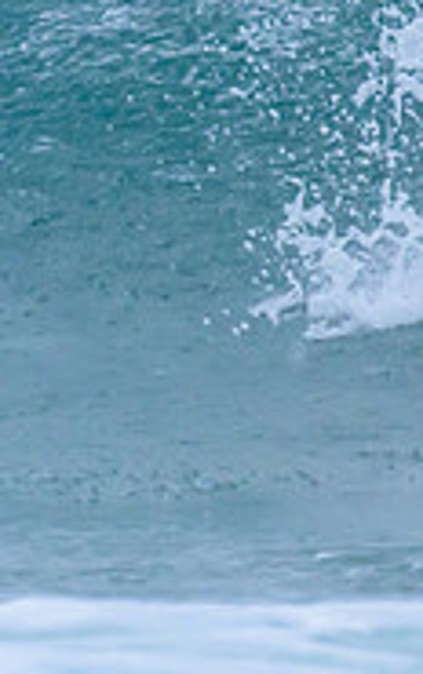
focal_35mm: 3505
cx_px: -813
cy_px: -150
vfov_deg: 0.6
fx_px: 64499
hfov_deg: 0.4
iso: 2500
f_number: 11
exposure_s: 1/1600
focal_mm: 800
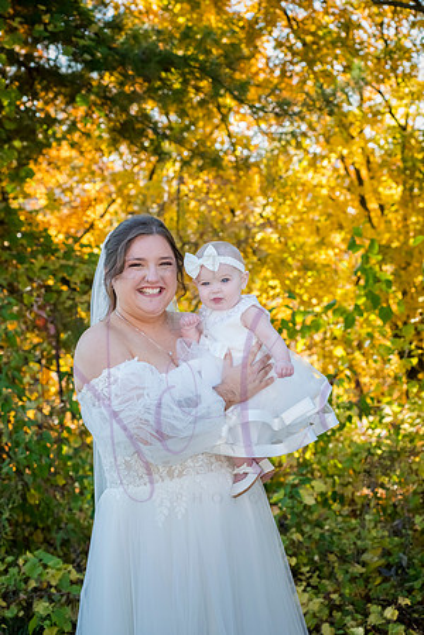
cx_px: 212
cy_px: 318
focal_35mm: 80
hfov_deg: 17.1
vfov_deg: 25.4
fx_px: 1413
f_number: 6.3
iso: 800
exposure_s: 1/320
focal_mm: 80
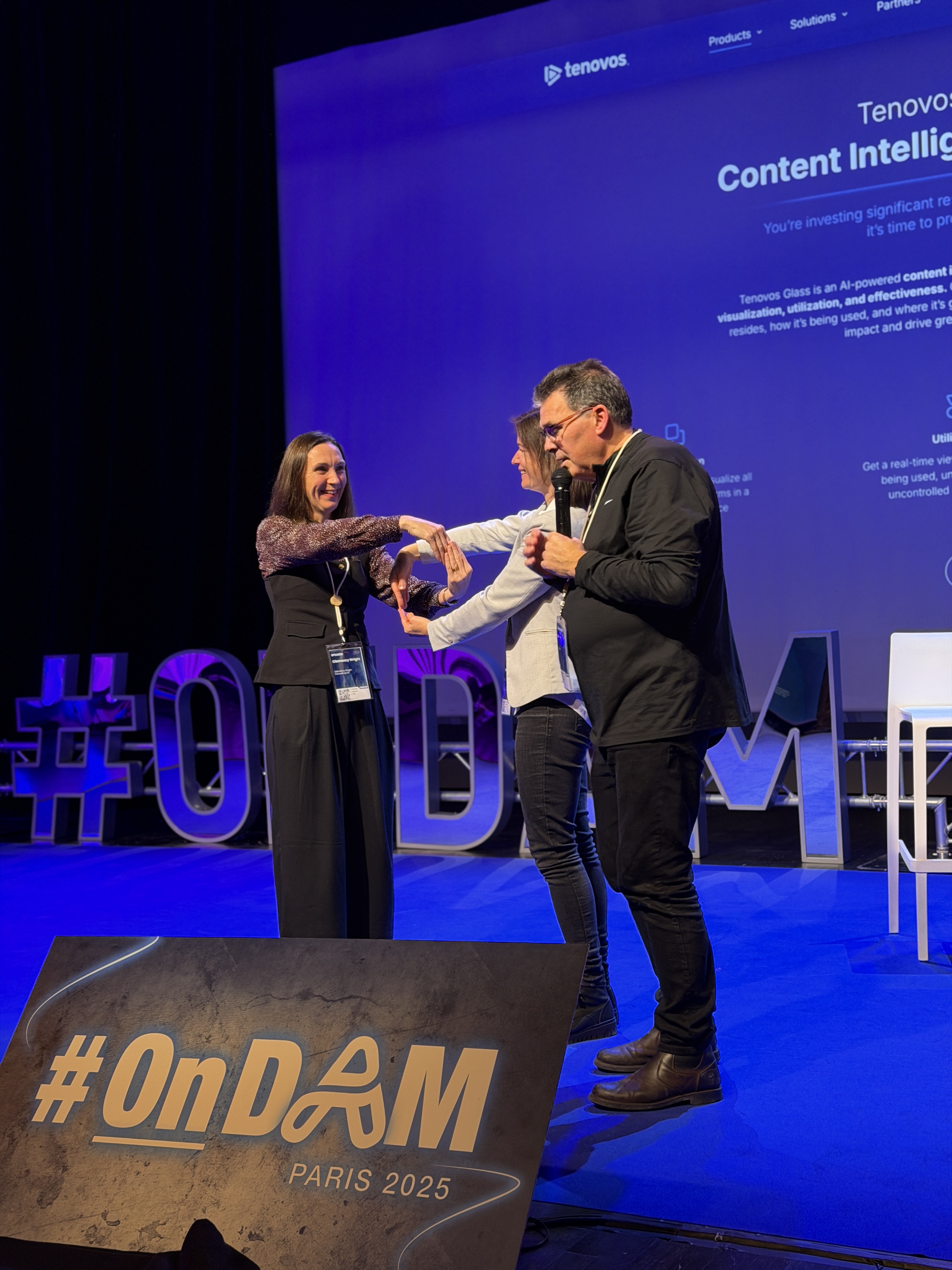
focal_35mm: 48
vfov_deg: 39.7
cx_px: 476
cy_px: 635
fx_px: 1760
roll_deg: +2.7
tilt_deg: -1.7
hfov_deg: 30.3
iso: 160
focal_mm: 6.76
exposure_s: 1/51
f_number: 1.78
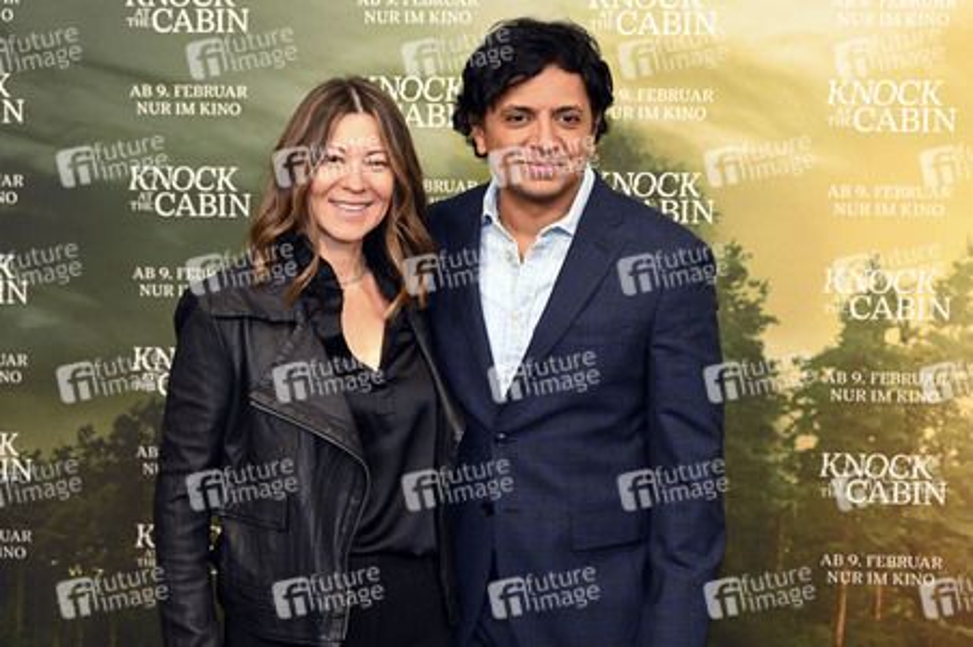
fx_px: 2134
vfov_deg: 17.2
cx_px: 486
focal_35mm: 79
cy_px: 324
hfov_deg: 25.7
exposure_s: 1/200
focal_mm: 79
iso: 1600
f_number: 6.3
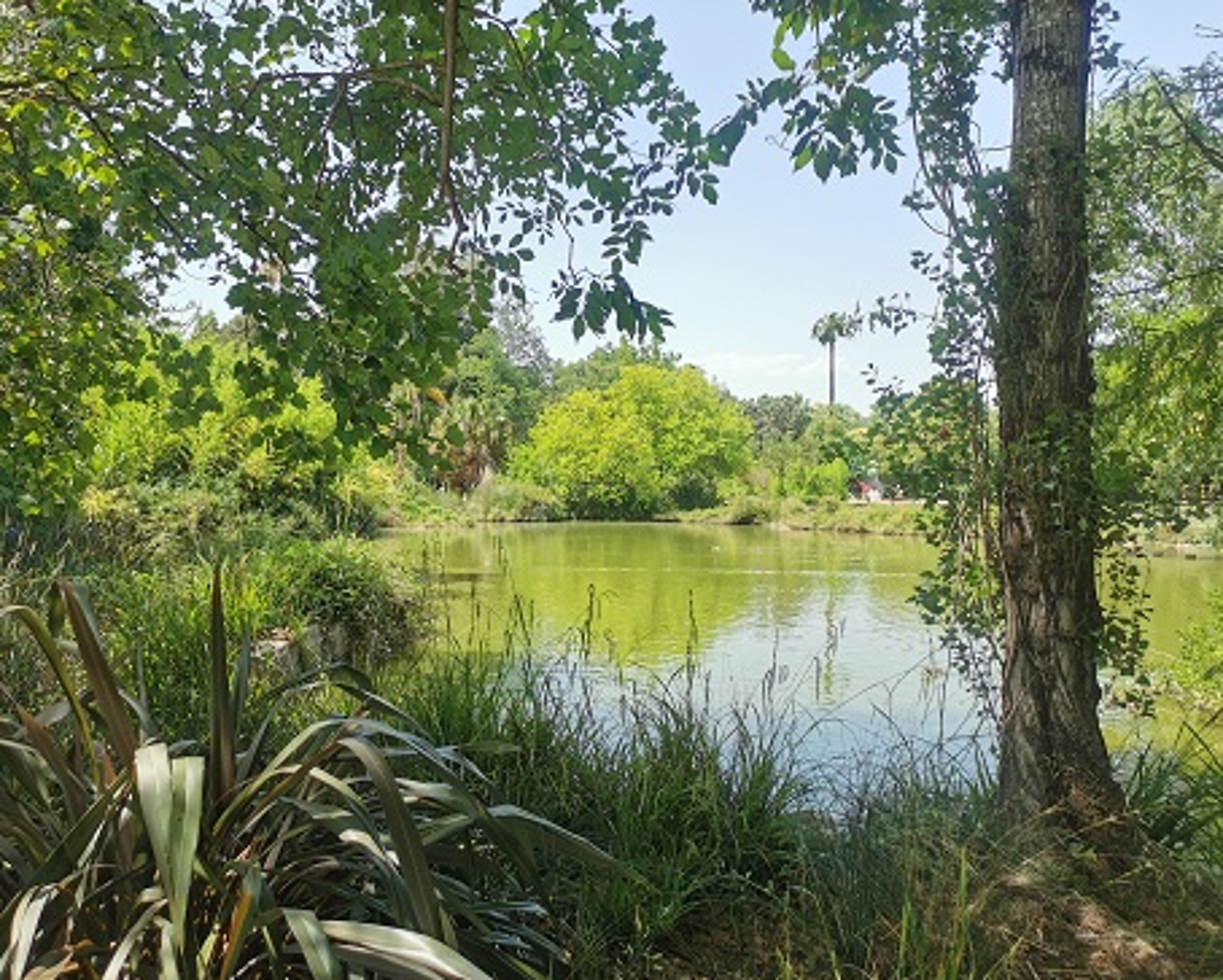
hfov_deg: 60.4
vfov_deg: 50.0
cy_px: 502
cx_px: 574
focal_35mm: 29
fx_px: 1051
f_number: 1.8
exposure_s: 1/1404
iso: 50
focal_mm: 5.58
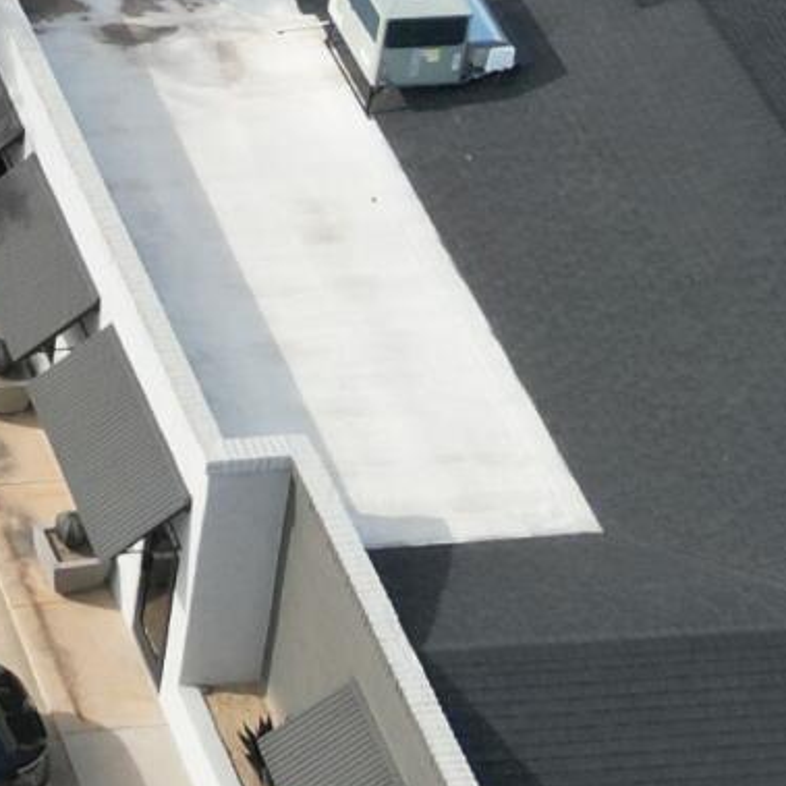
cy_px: -939
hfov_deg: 9.7
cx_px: -801
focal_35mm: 168
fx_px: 4316
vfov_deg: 9.5
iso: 150
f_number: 1.7
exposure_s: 1/2000
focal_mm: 6.72
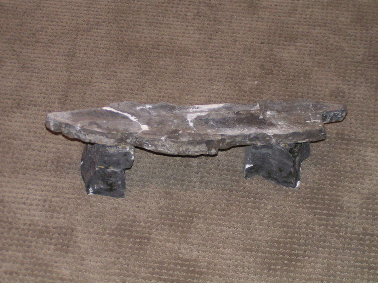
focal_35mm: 95
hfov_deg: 20.7
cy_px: 142
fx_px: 1037
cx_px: 189
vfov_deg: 15.6
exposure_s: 1/100
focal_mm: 14.5
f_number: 3.5
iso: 200
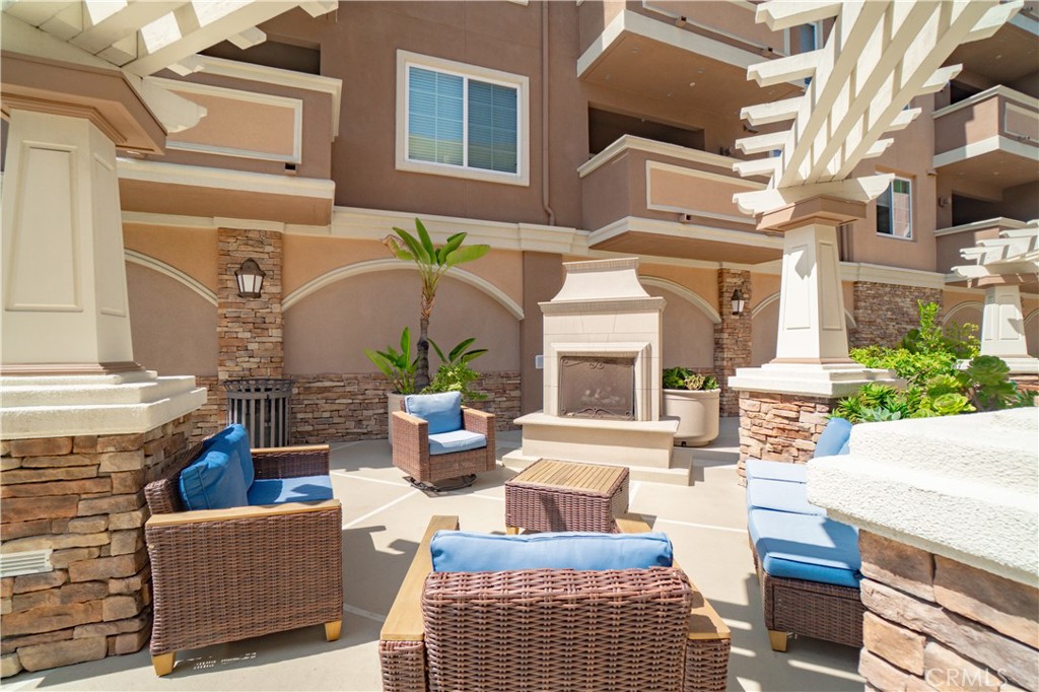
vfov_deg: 77.3
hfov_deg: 100.4
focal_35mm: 15
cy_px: 346
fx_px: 433
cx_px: 520
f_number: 8
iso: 100
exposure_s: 1/320
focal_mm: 10
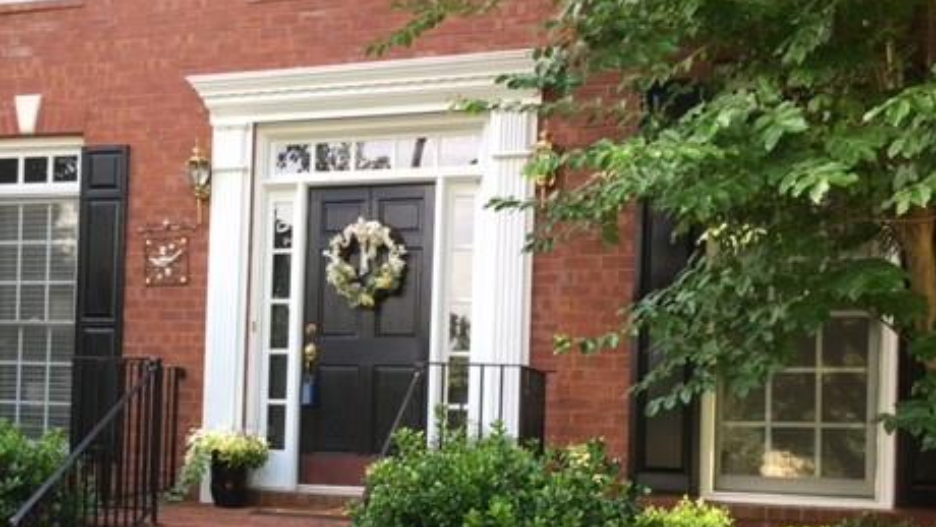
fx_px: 1092
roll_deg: -1.9
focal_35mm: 44
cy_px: 419
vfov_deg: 26.6
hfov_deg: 45.5
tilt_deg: +0.6
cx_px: 293
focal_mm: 4.15
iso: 32
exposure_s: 1/120
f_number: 2.2
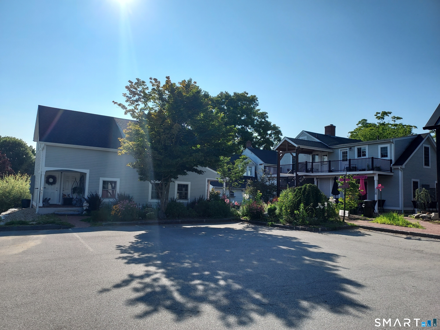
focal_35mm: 24
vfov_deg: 56.8
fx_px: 305
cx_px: 220
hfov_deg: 71.6
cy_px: 165
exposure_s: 1/1500
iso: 40
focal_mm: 4.6
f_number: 1.8
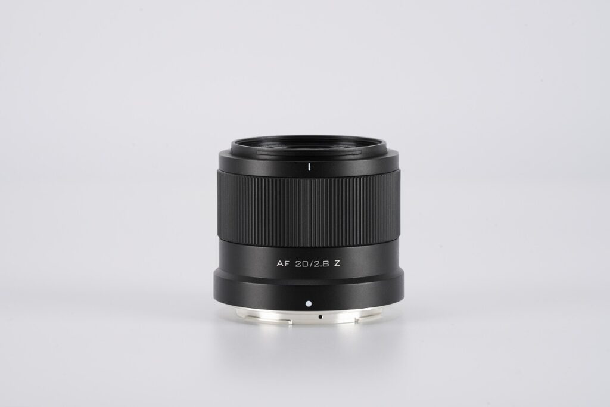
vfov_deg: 8.7
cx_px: 305
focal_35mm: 158
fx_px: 2677
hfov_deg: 13.0
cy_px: 204
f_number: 18
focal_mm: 158
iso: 100
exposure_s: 1/100
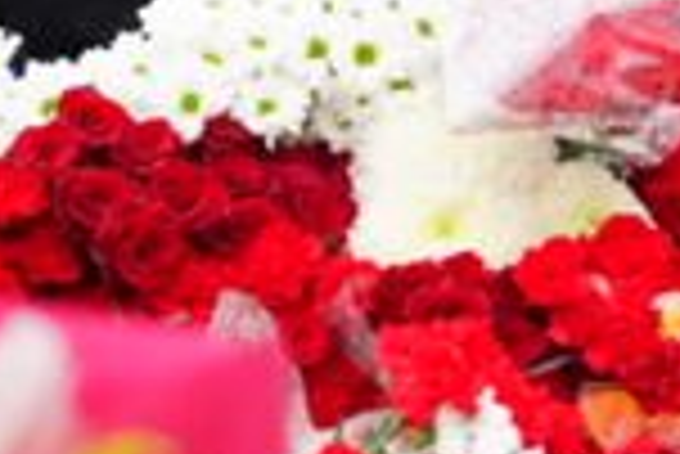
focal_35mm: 736
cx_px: 106
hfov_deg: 2.8
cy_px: -265
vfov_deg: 1.9
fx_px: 13915
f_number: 5.6
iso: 1250
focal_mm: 159
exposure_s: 1/400
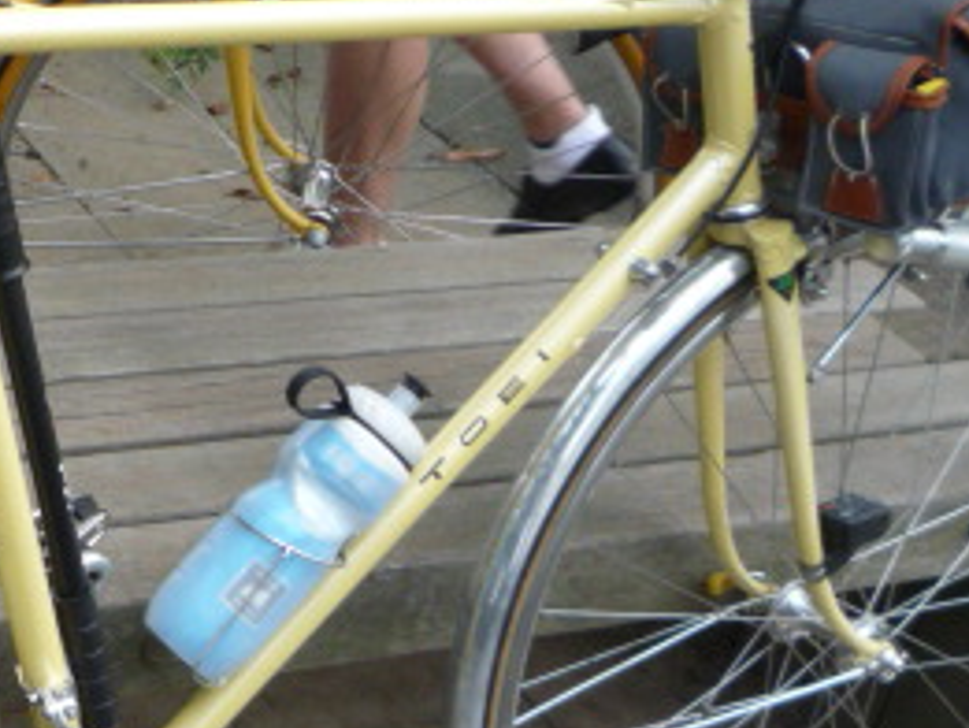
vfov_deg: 18.2
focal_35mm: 81
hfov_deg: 22.9
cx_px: -56
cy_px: 449
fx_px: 2268
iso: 100
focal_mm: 4.4
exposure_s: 1/250
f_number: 2.8
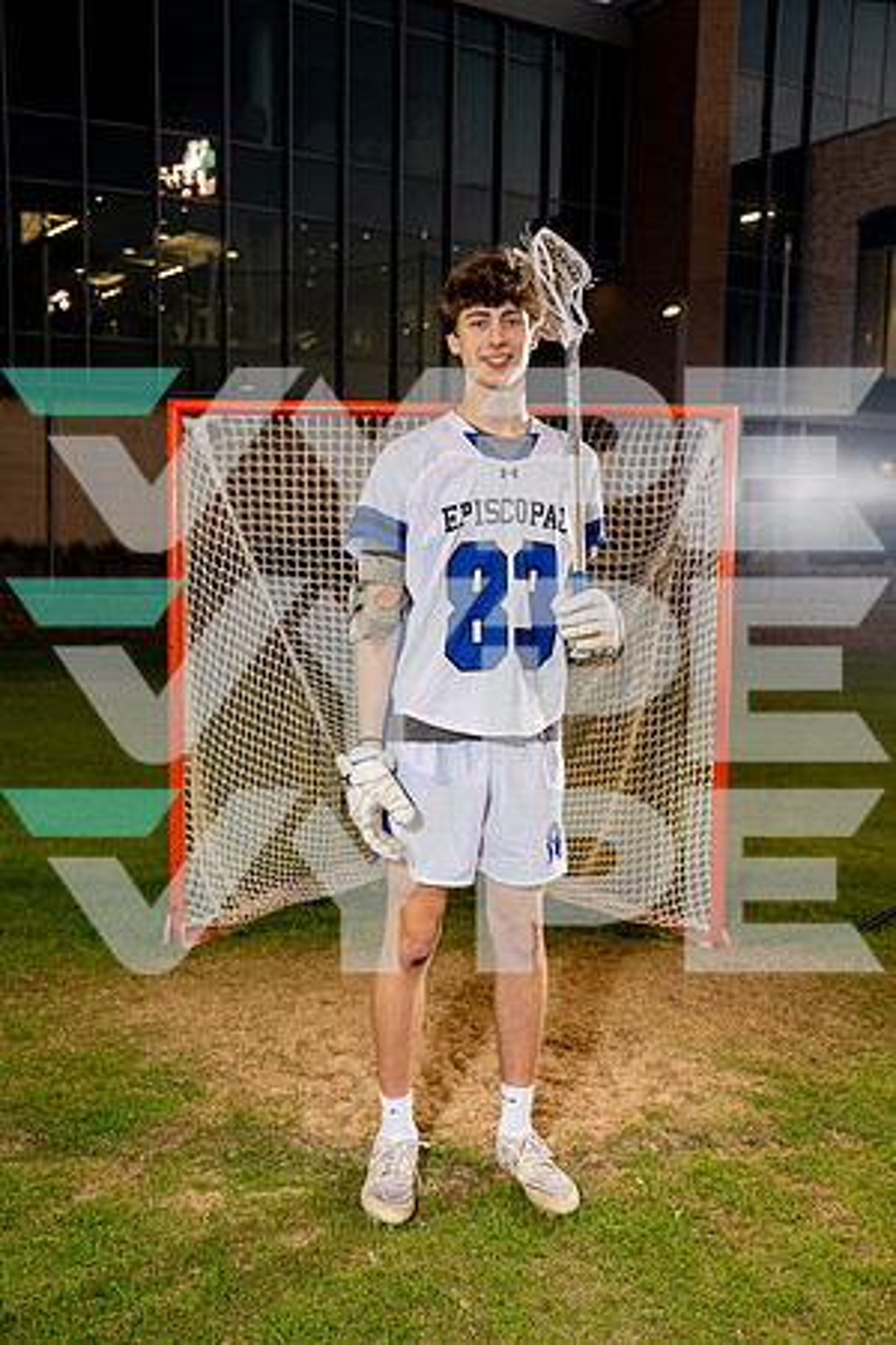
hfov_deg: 35.9
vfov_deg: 51.9
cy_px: 672
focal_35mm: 37
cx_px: 448
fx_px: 1381
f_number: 4
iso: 400
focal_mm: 37
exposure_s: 1/250
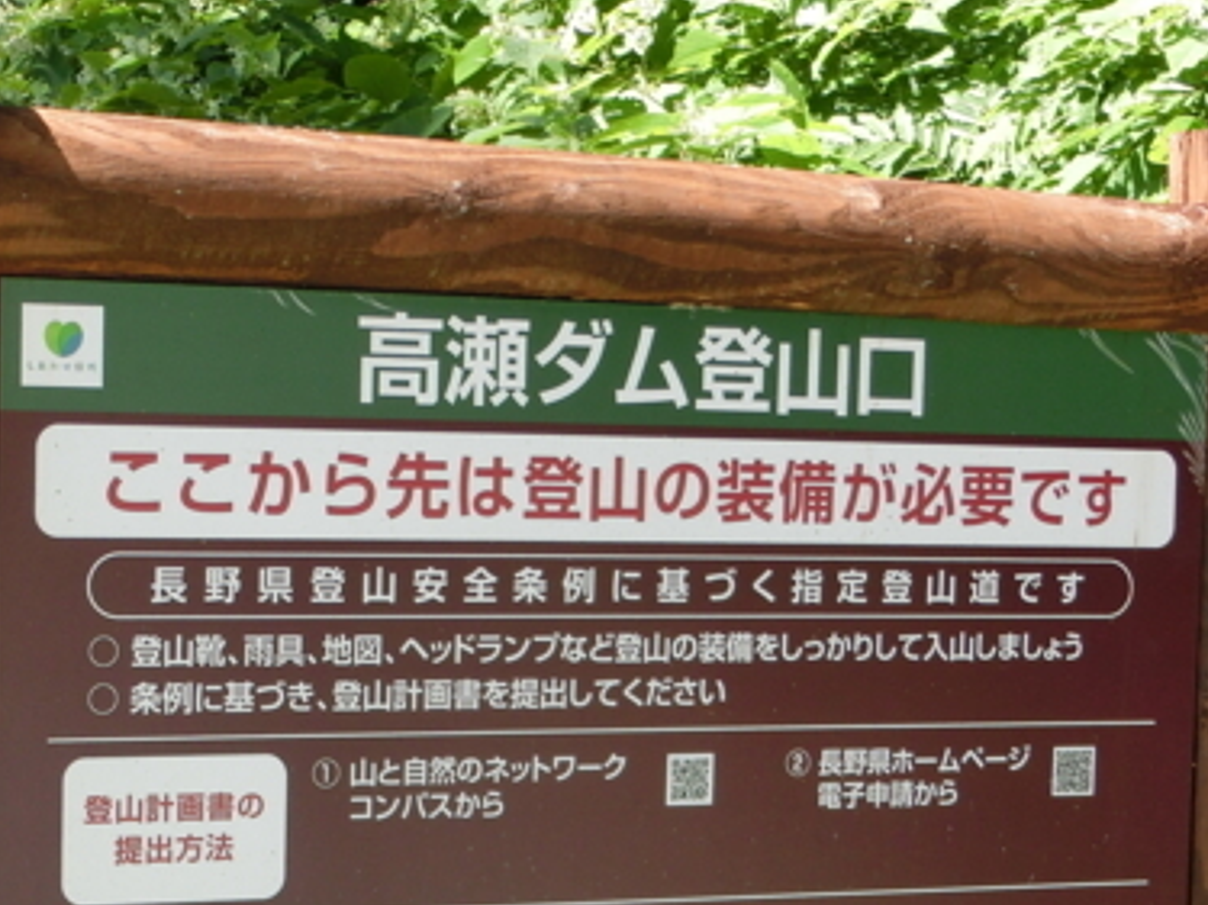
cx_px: 493
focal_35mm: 96
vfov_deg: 15.2
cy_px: 847
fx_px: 3349
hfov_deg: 20.4
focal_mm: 8
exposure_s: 1/125
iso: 80
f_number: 4.4
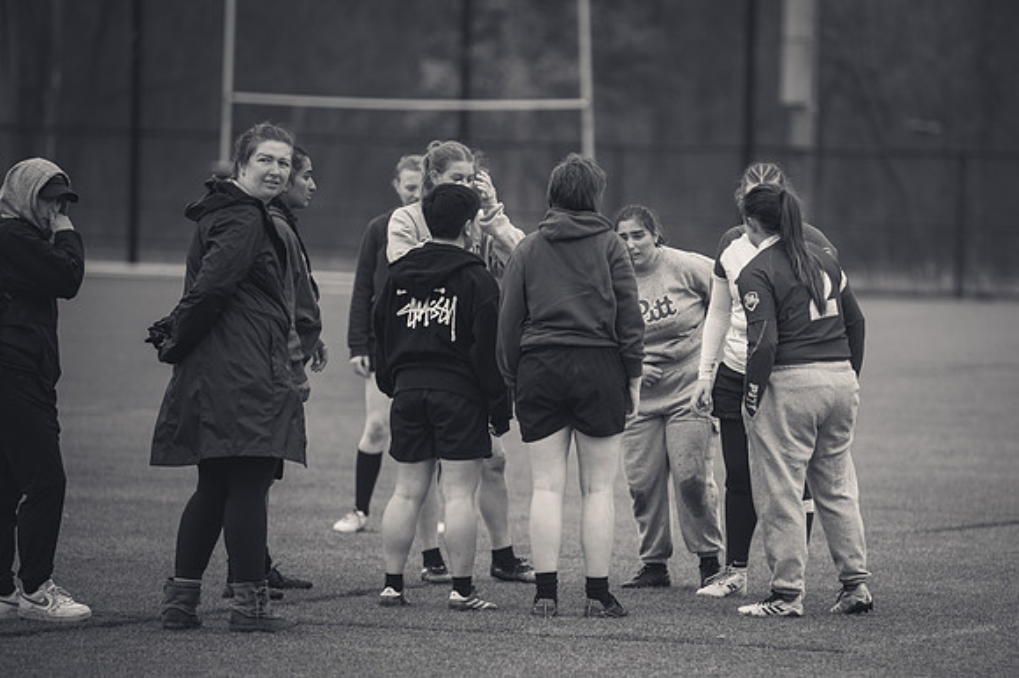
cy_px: 418
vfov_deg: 5.6
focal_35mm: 247
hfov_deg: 8.3
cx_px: 628
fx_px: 6981
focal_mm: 200
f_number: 2.8
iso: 320
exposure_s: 1/800
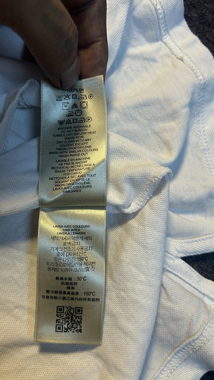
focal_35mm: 29
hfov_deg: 40.0
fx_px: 293
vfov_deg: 66.1
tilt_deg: -59.7
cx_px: 83
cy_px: 194
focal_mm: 5.7
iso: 125
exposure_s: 1/100
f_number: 1.5
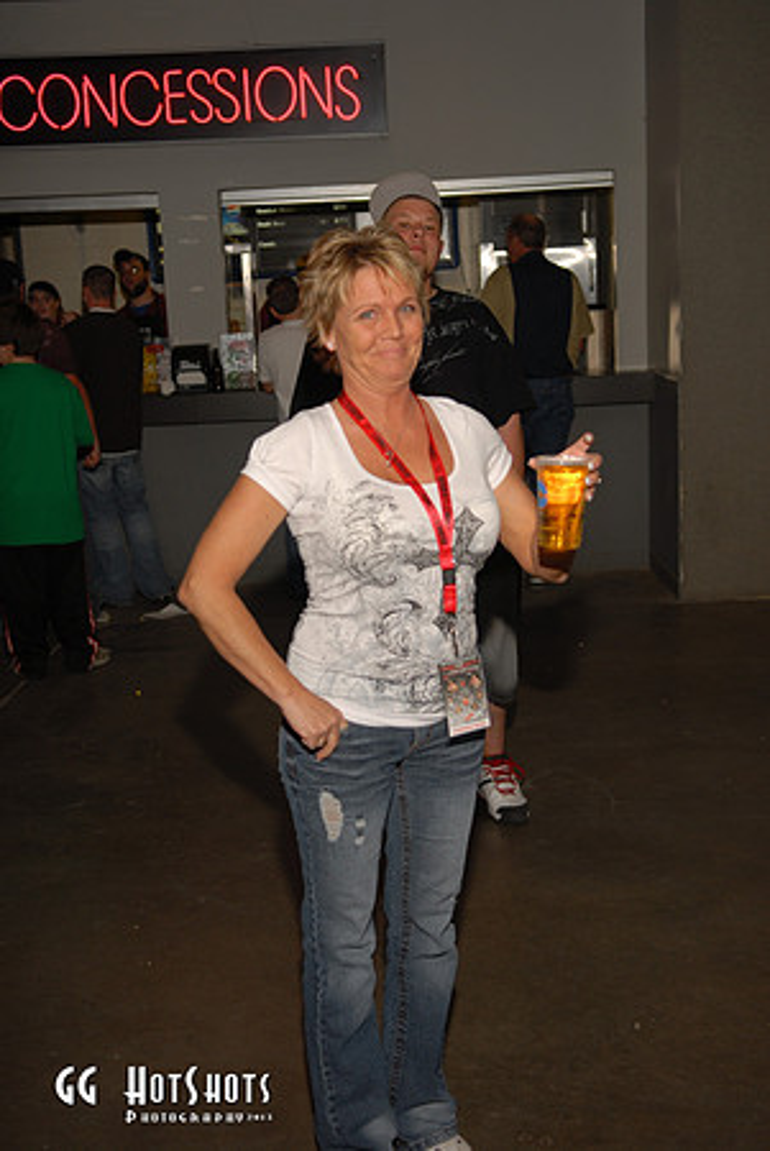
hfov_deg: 29.0
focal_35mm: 46
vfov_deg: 42.3
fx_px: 1488
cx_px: 385
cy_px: 576
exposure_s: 1/250
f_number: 2.8
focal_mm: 31
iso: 100
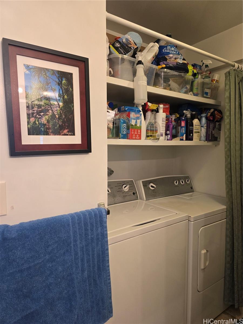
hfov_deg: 58.9
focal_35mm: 23
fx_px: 215
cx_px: 122
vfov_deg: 73.9
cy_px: 162
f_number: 1.7
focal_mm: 6.3
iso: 400
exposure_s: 1/120
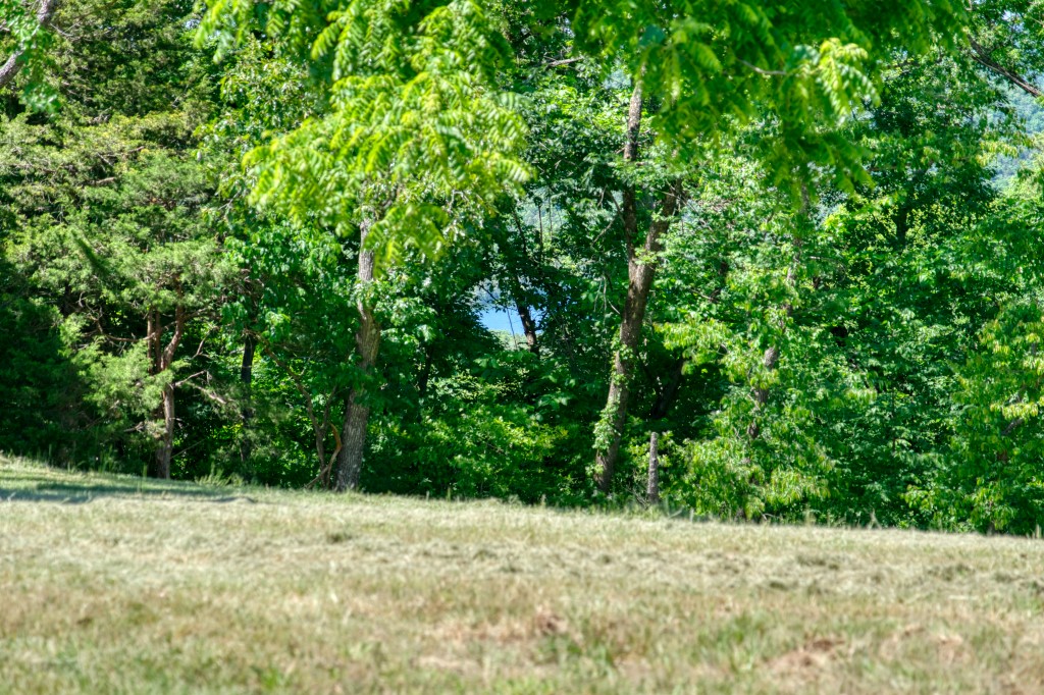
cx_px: 522
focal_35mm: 105
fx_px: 3044
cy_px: 348
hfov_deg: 19.5
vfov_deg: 13.0
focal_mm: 105
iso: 100
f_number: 8
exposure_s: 1/800
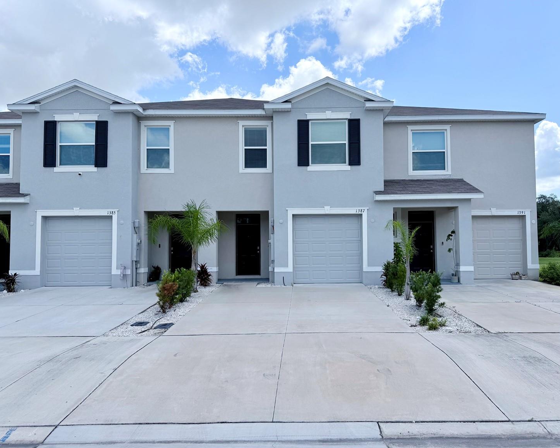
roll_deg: +0.7
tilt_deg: +2.8
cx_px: 291
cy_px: 227
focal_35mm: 26
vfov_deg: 54.9
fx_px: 431
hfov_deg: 66.0
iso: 100
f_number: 1.78
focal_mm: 6.76
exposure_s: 1/4673
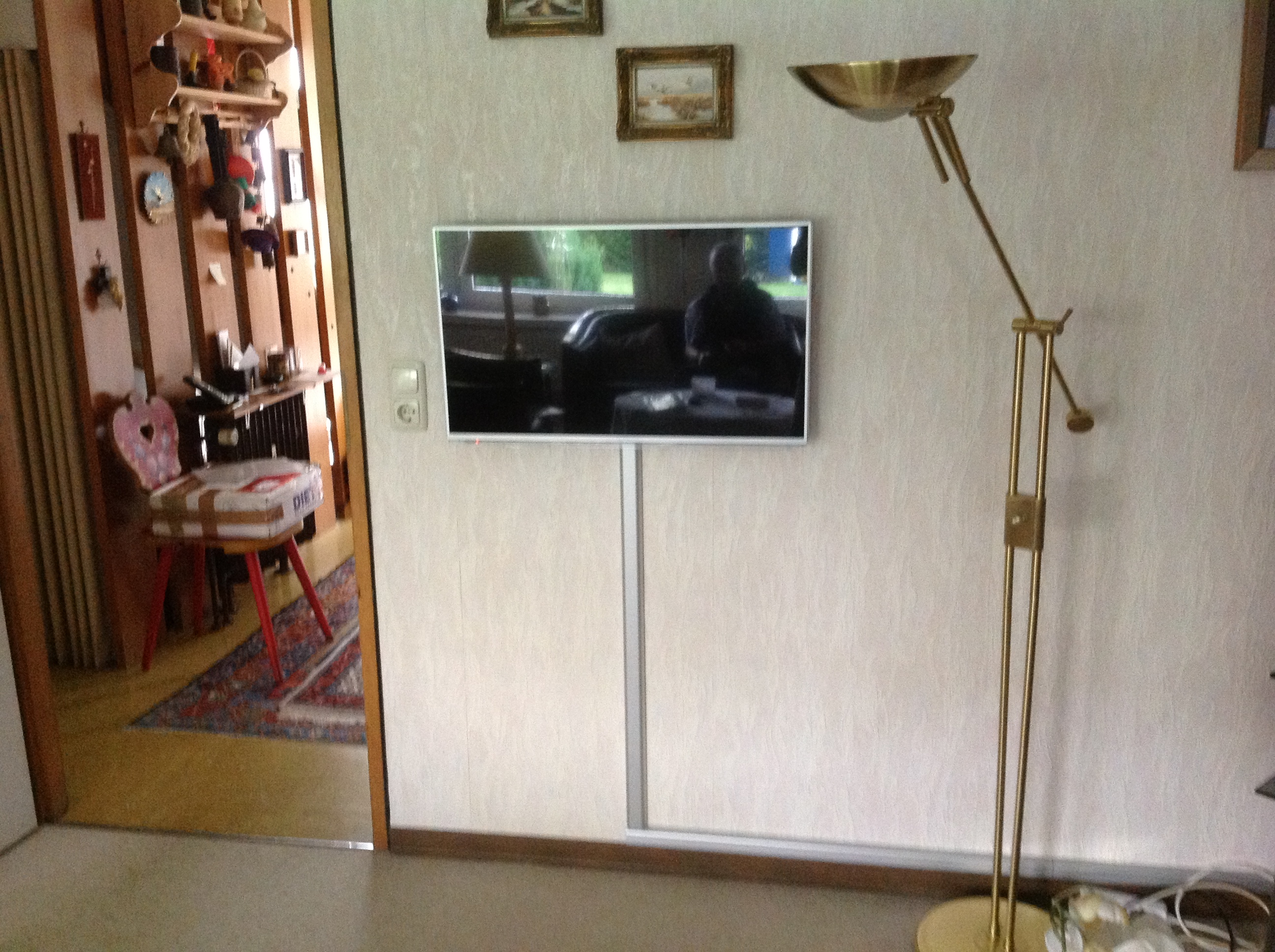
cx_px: 638
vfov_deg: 40.6
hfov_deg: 52.7
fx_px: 1287
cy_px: 476
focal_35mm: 35
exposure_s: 1/15
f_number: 2.4
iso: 320
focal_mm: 4.28
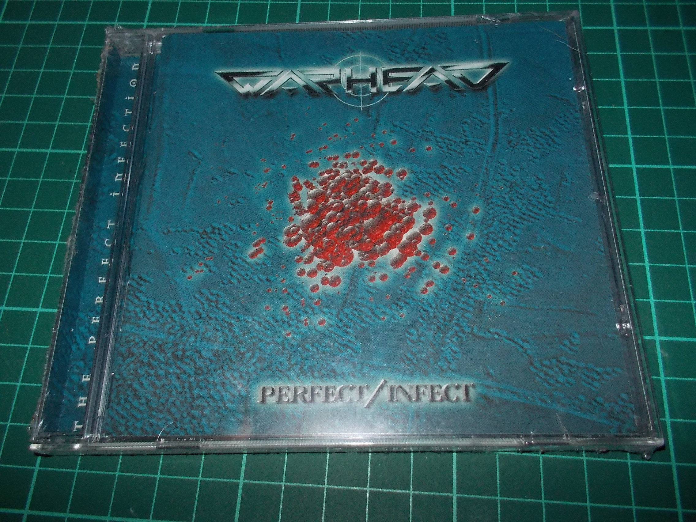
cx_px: 348
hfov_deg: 61.7
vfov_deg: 48.2
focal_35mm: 29
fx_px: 583
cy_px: 261
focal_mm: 4.1
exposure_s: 1/30
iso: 200
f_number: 3.3
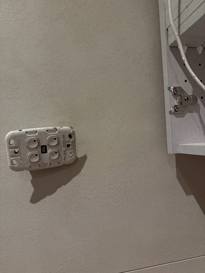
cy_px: 136
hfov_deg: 56.8
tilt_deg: +0.5
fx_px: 190
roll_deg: +2.6
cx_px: 102
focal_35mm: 24
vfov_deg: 71.6
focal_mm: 6.76
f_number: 1.78
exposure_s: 1/50
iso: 400
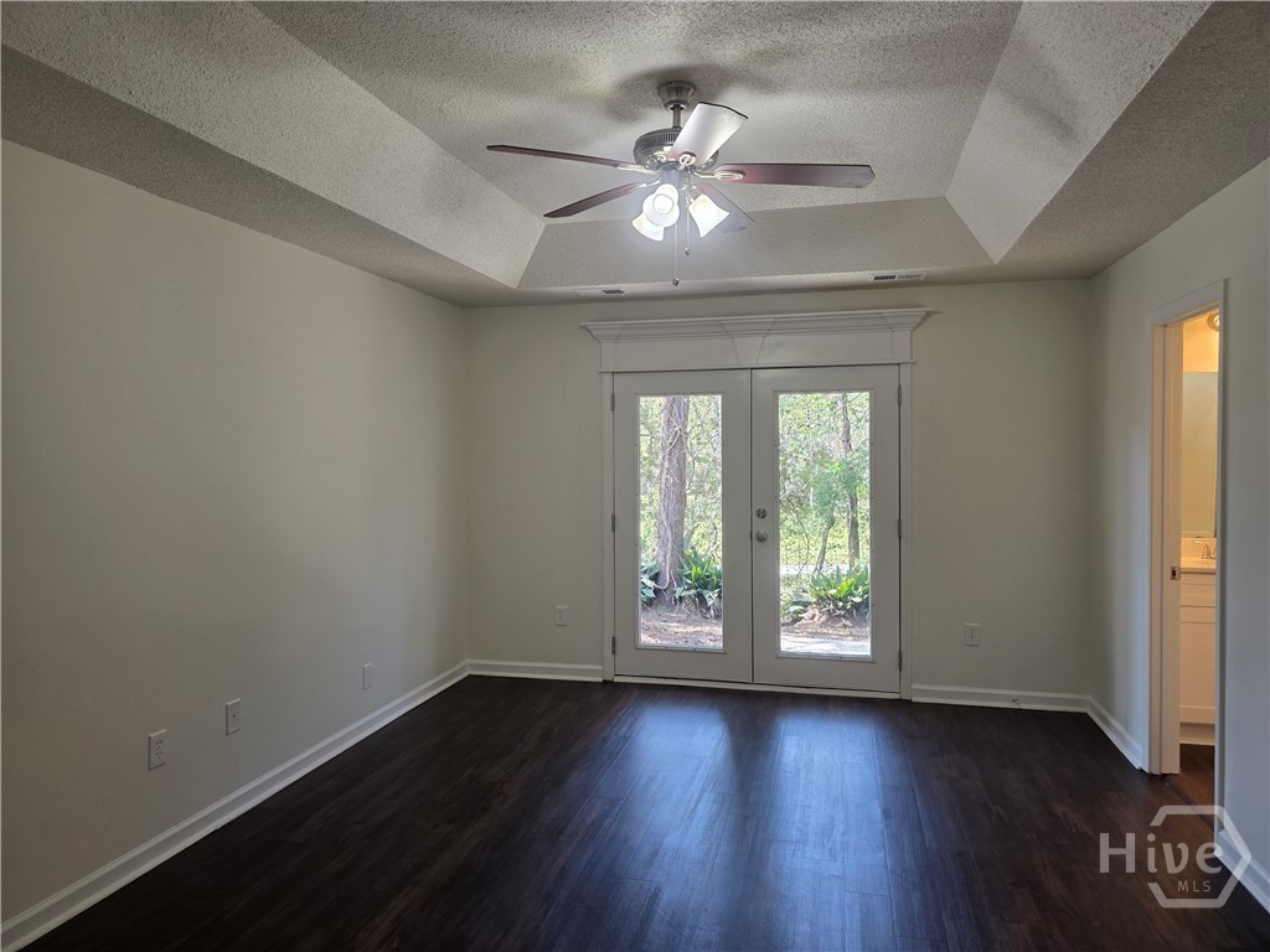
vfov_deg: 58.9
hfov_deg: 73.9
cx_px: 635
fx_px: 844
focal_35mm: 23
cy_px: 476
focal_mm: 6.3
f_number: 1.7
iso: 100
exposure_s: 1/120
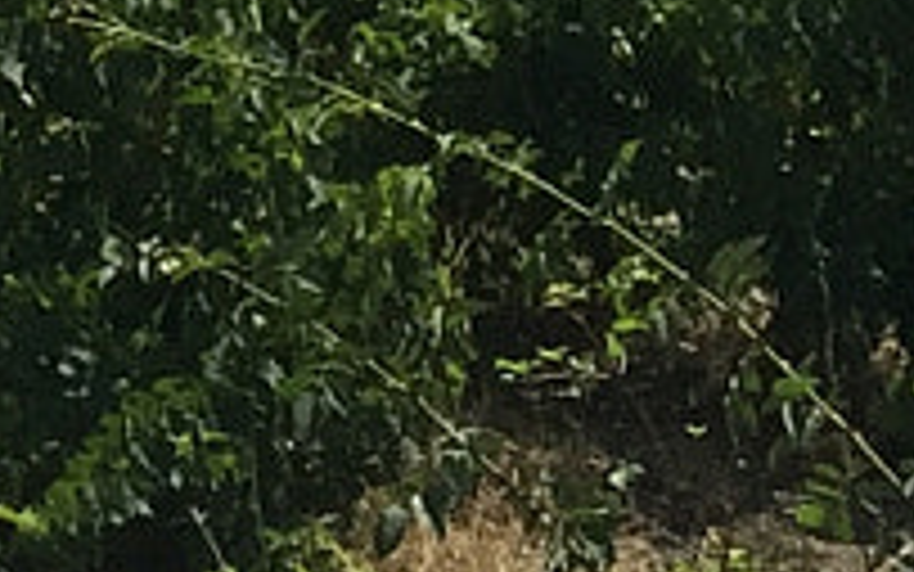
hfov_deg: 8.2
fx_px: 6030
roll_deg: -1.7
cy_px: -1874
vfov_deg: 4.8
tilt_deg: -3.8
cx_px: -1063
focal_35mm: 242
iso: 32
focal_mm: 4.15
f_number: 2.2
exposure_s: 1/2825
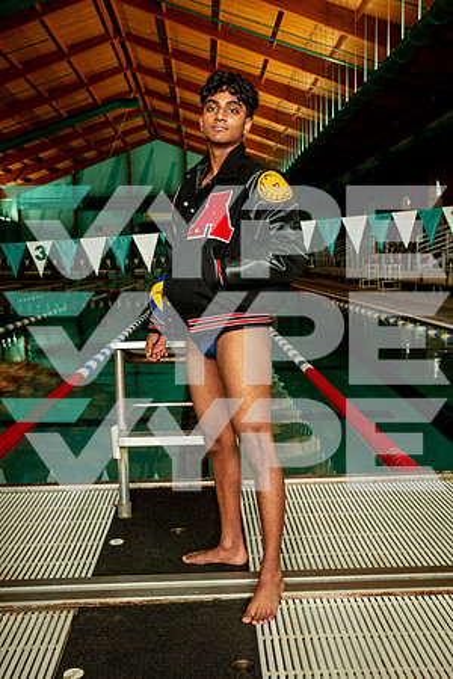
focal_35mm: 38
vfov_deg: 50.7
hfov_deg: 35.1
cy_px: 340
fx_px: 717
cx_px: 226
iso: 800
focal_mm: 38
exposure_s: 1/200
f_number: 7.1
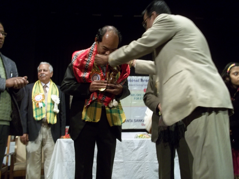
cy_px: 90
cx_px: 120
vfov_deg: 39.7
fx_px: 249
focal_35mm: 36
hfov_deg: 51.4
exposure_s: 1/15
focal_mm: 6.5
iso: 160
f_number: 3.1
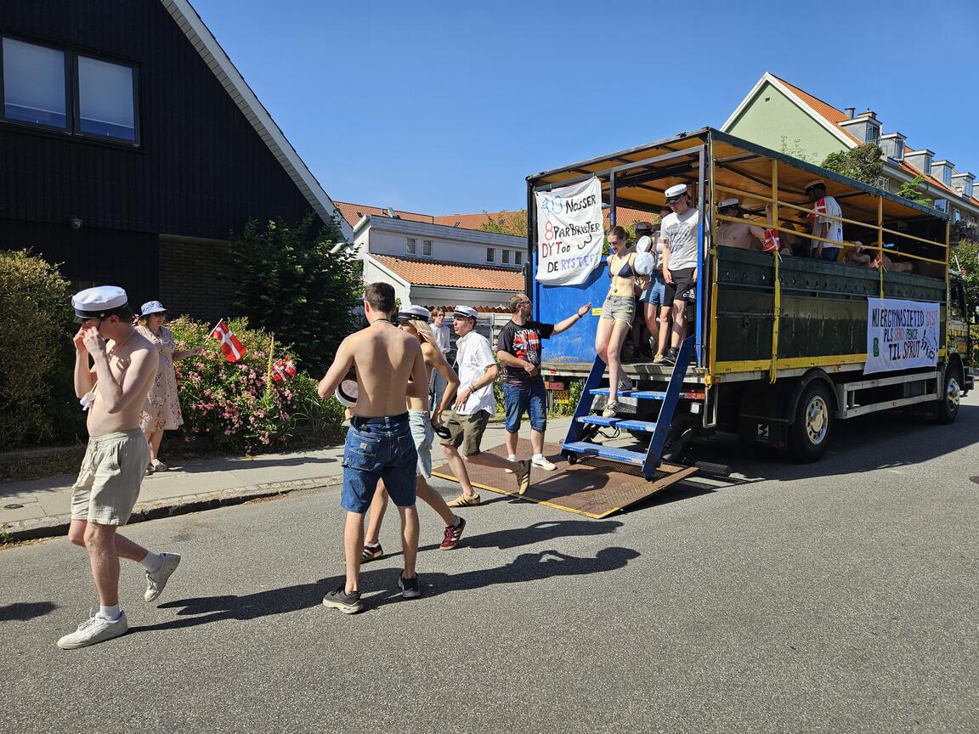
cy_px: 367
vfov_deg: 58.9
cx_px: 490
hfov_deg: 73.9
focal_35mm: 23
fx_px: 650
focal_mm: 5.4
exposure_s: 1/1497
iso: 25
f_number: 1.8
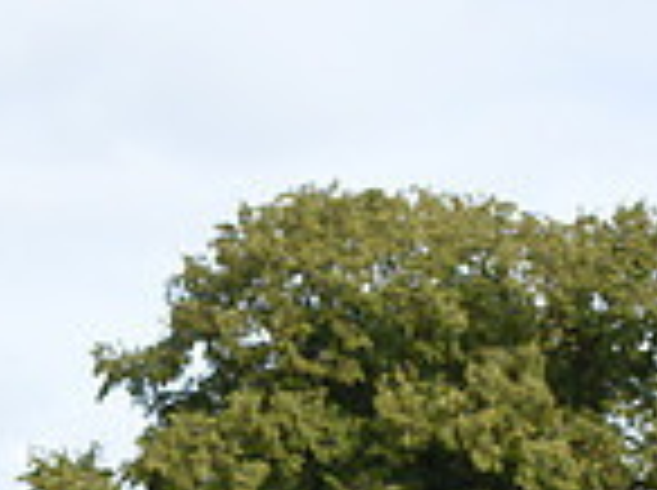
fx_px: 5078
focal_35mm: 268
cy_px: 863
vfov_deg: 5.4
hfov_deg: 7.2
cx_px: -536
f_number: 3.5
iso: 160
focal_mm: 70
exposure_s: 1/1250
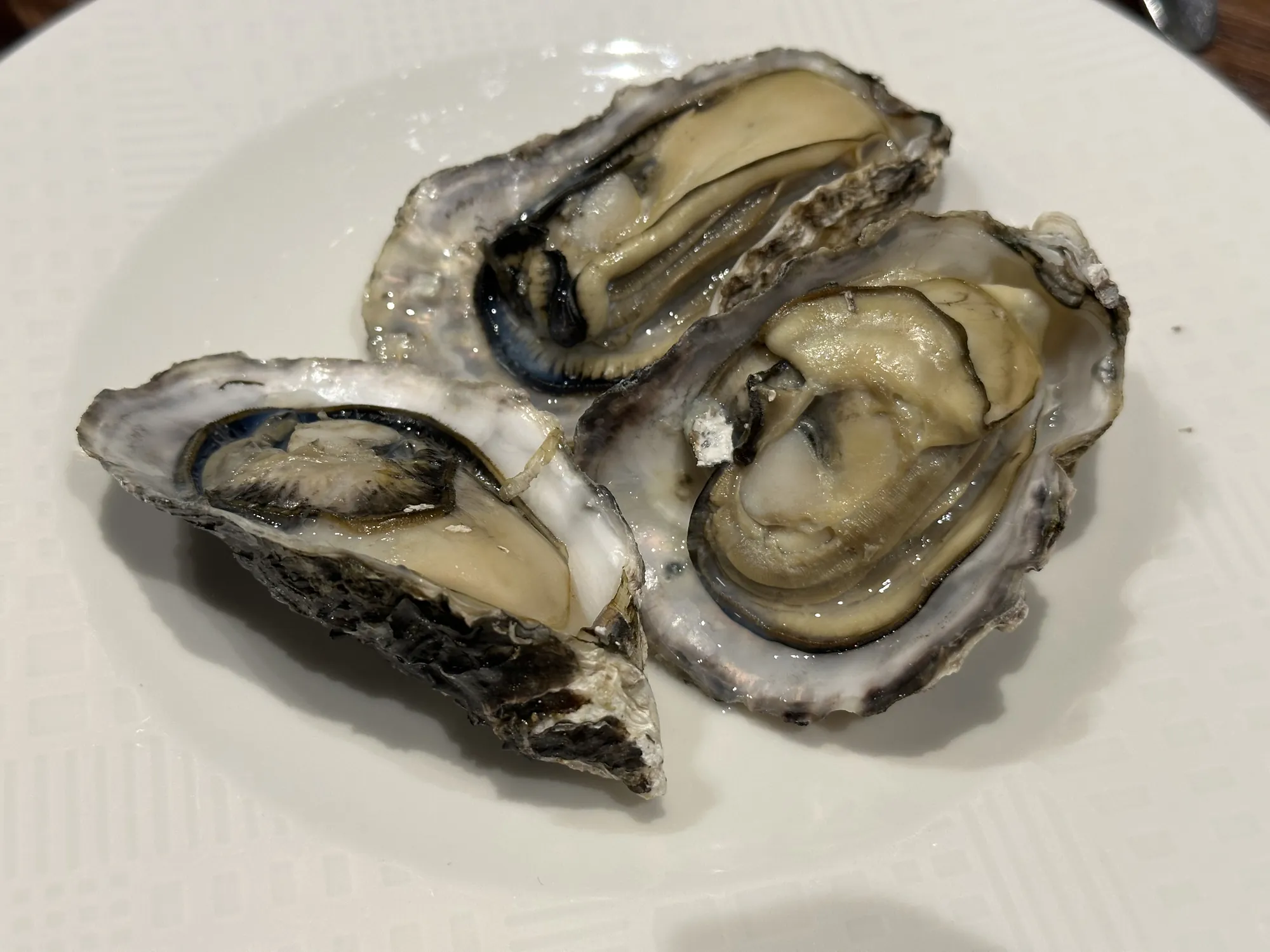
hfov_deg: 39.7
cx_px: 635
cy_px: 476
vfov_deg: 30.3
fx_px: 1761
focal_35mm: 48
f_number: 1.78
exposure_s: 1/60
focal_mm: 6.86
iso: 125
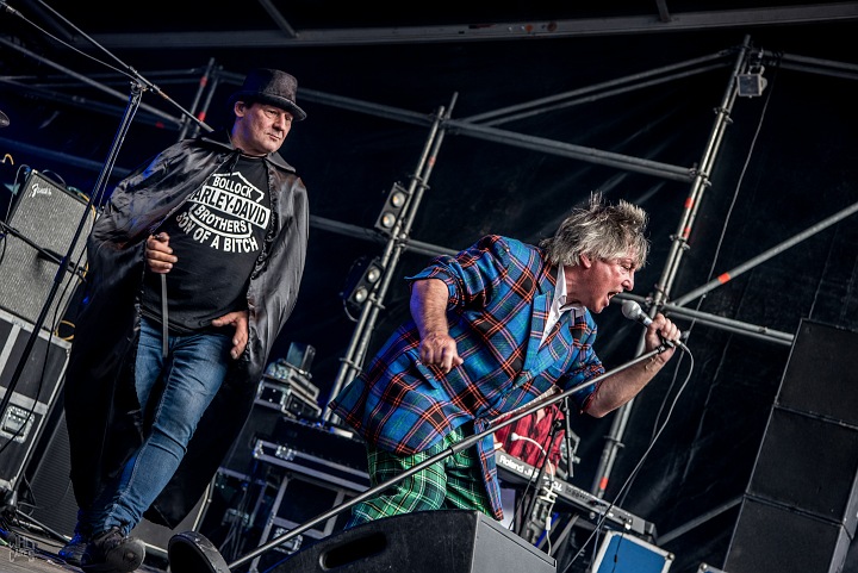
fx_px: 1478
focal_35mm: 62
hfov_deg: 32.4
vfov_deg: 21.9
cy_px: 286
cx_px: 429
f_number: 5.6
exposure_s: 1/125
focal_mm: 62
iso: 500
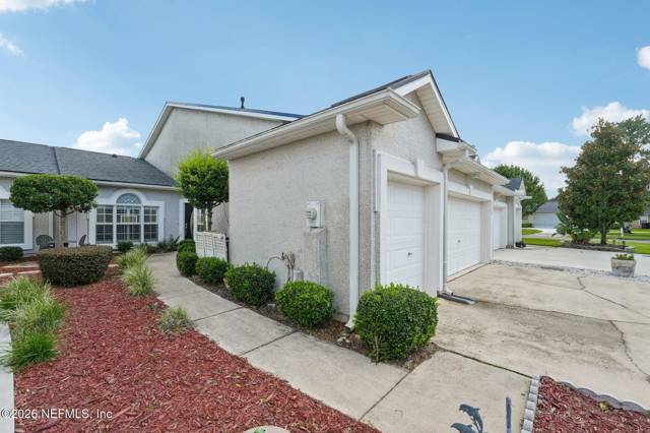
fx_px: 271
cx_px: 325
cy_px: 216
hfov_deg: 100.4
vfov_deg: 77.3
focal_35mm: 15
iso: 400
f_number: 11
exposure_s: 1/60
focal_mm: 15
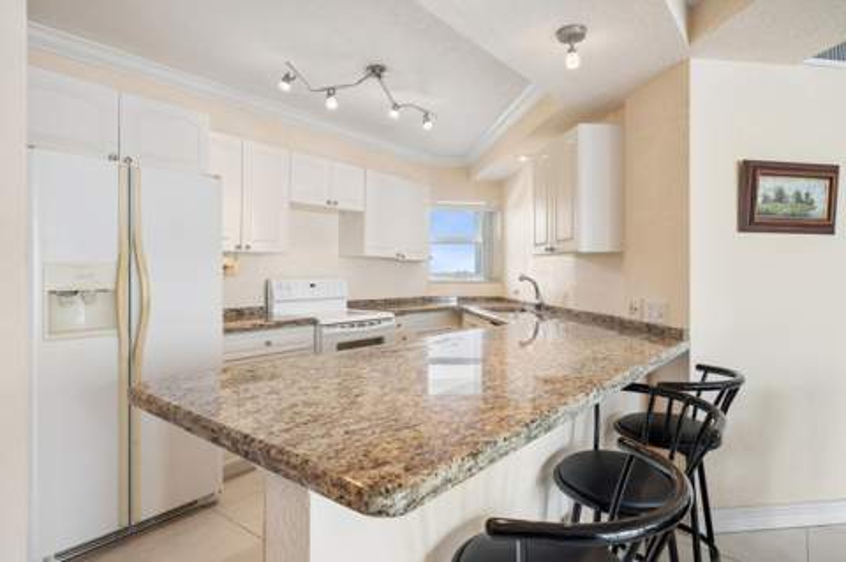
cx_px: 423
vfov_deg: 61.8
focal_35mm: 20
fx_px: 470
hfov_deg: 84.0
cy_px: 281
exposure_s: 1/80
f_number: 8
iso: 250
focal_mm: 20
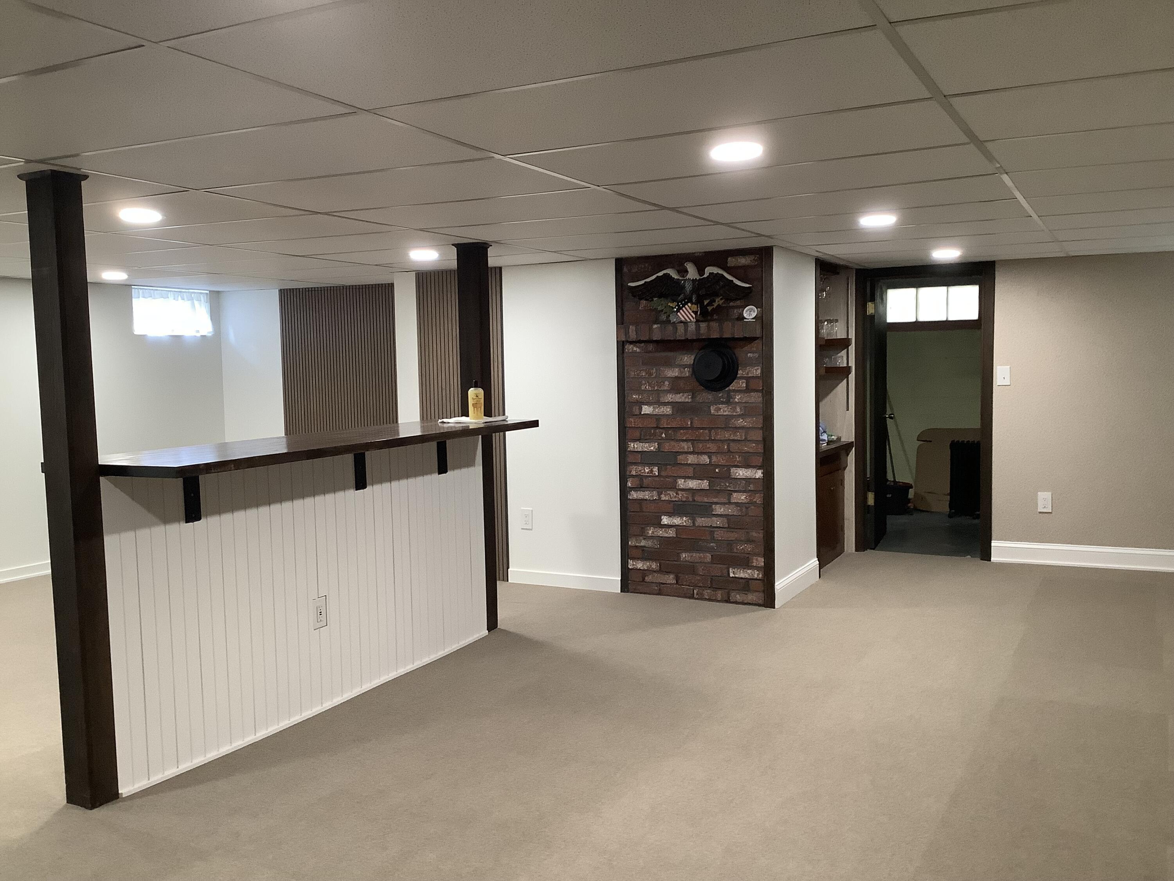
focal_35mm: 31
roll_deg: +0.5
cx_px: 587
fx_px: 1051
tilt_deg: -4.6
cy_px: 440
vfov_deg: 45.4
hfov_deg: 58.4
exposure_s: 1/60
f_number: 2.4
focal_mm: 3.3
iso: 250
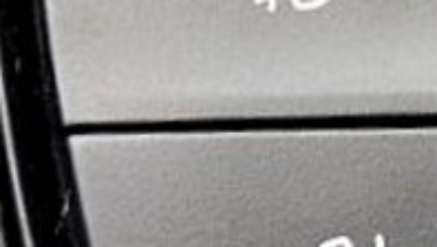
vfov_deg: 2.9
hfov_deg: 5.0
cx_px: 973
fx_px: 4885
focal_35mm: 421
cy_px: -31
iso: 800
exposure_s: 1/60
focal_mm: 38
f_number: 7.1
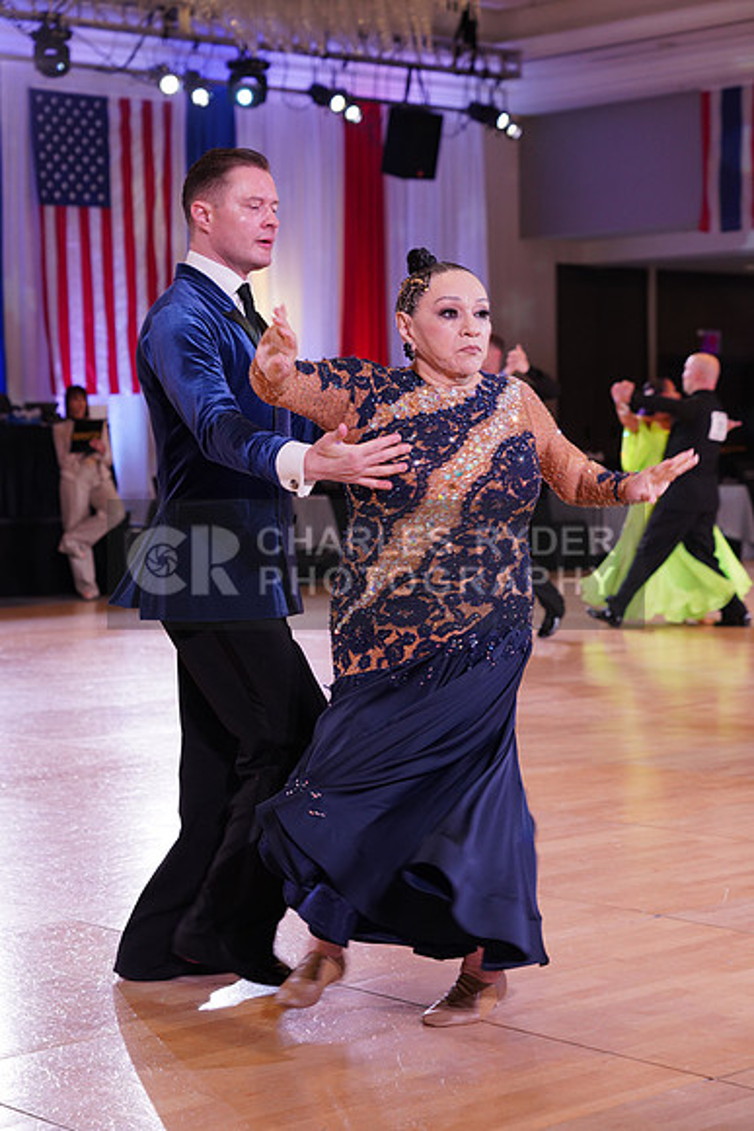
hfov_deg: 19.2
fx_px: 2229
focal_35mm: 71
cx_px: 377
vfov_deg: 28.4
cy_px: 566
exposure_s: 1/160
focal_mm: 71
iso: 1250
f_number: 5
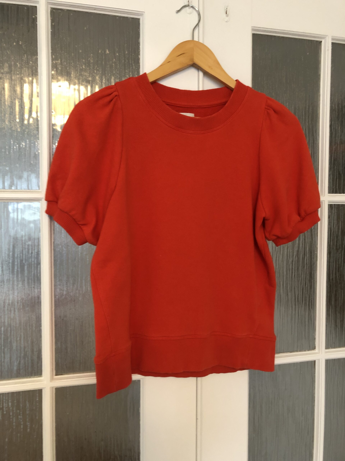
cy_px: 230
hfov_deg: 49.7
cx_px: 172
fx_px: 372
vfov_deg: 63.4
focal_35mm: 28
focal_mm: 3.99
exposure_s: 1/9
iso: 100
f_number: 1.8
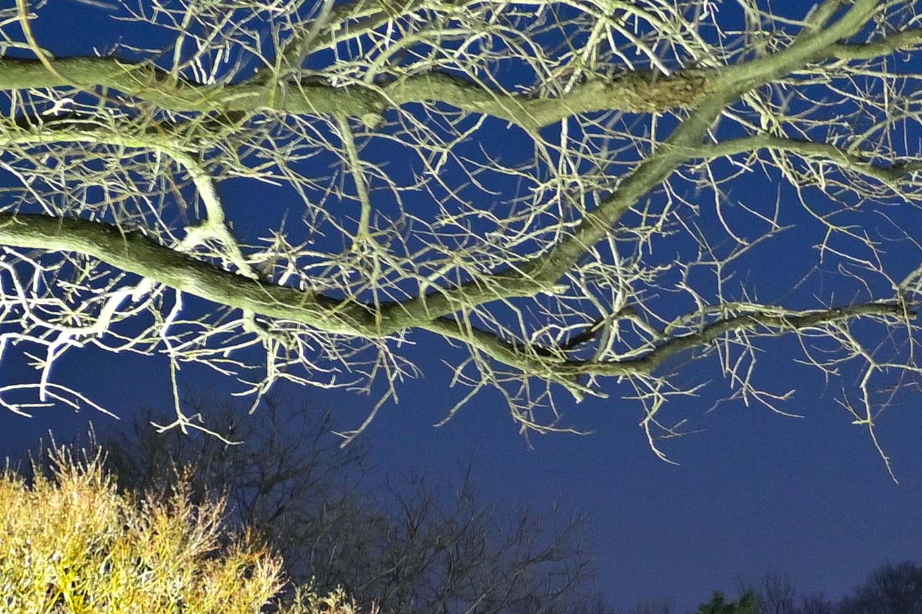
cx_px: 1362
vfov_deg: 5.0
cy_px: 693
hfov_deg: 7.4
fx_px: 6990
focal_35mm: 273
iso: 250
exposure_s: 4
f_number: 4.5
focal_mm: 62
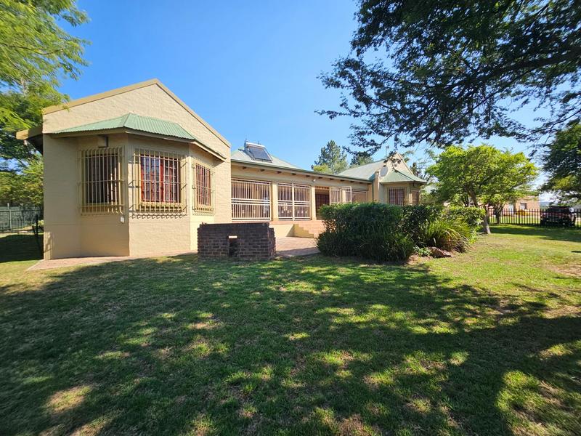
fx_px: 218
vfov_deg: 89.9
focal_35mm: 13
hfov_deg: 106.2
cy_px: 218
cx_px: 290
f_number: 2.2
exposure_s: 1/1030
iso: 50
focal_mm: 2.2
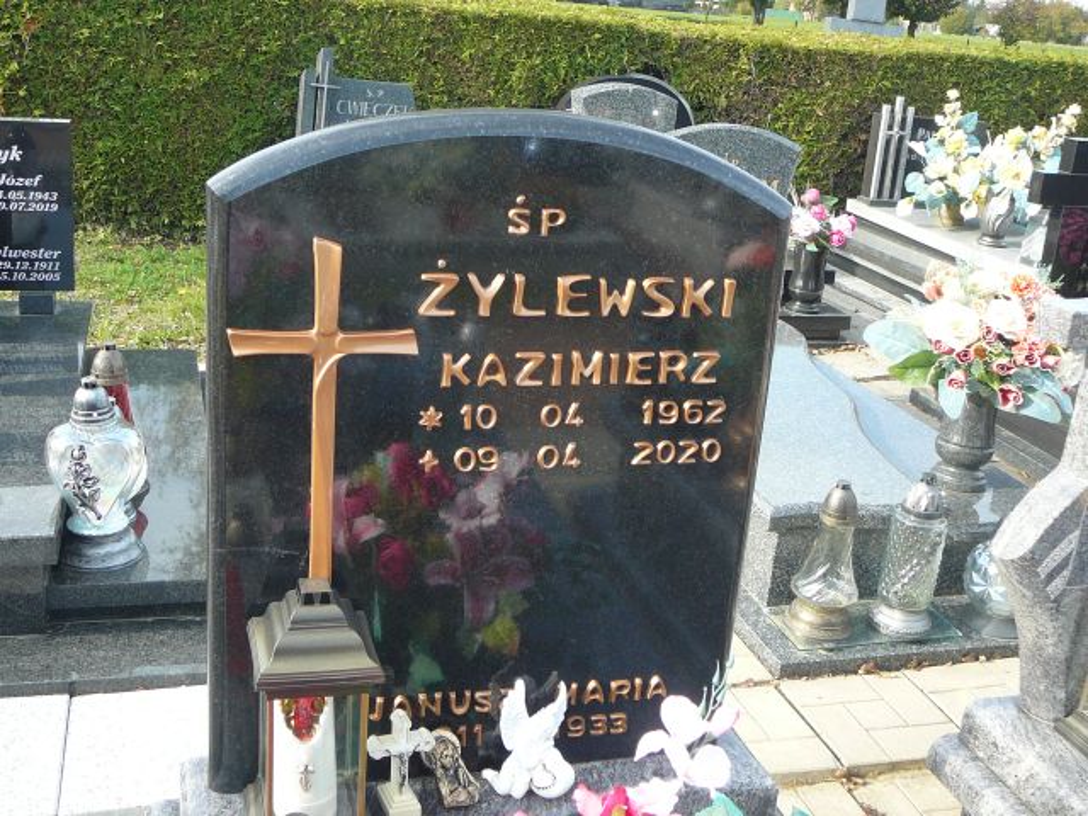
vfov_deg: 35.1
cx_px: 544
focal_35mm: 41
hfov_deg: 45.8
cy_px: 408
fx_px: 1289
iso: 80
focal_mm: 6.1
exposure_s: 1/160
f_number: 3.1
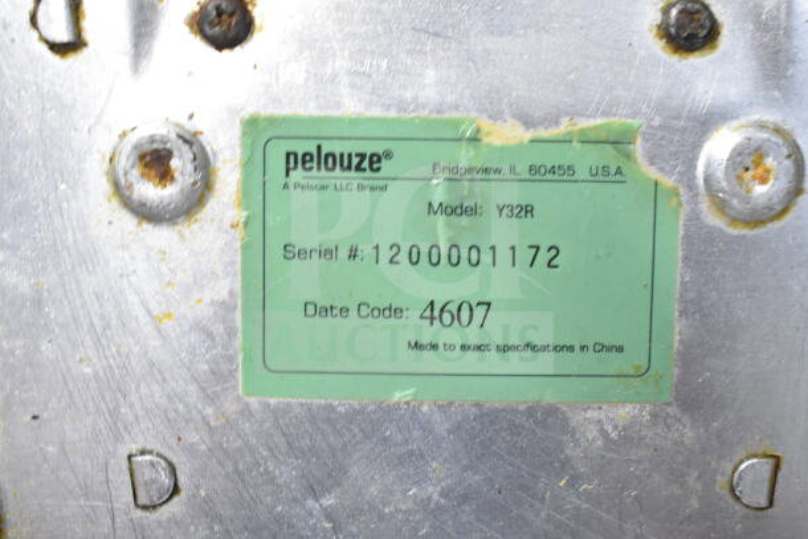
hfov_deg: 46.4
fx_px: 943
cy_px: 270
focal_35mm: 42
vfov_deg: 31.9
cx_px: 404
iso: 1800
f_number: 4.2
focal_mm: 28
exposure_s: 1/50
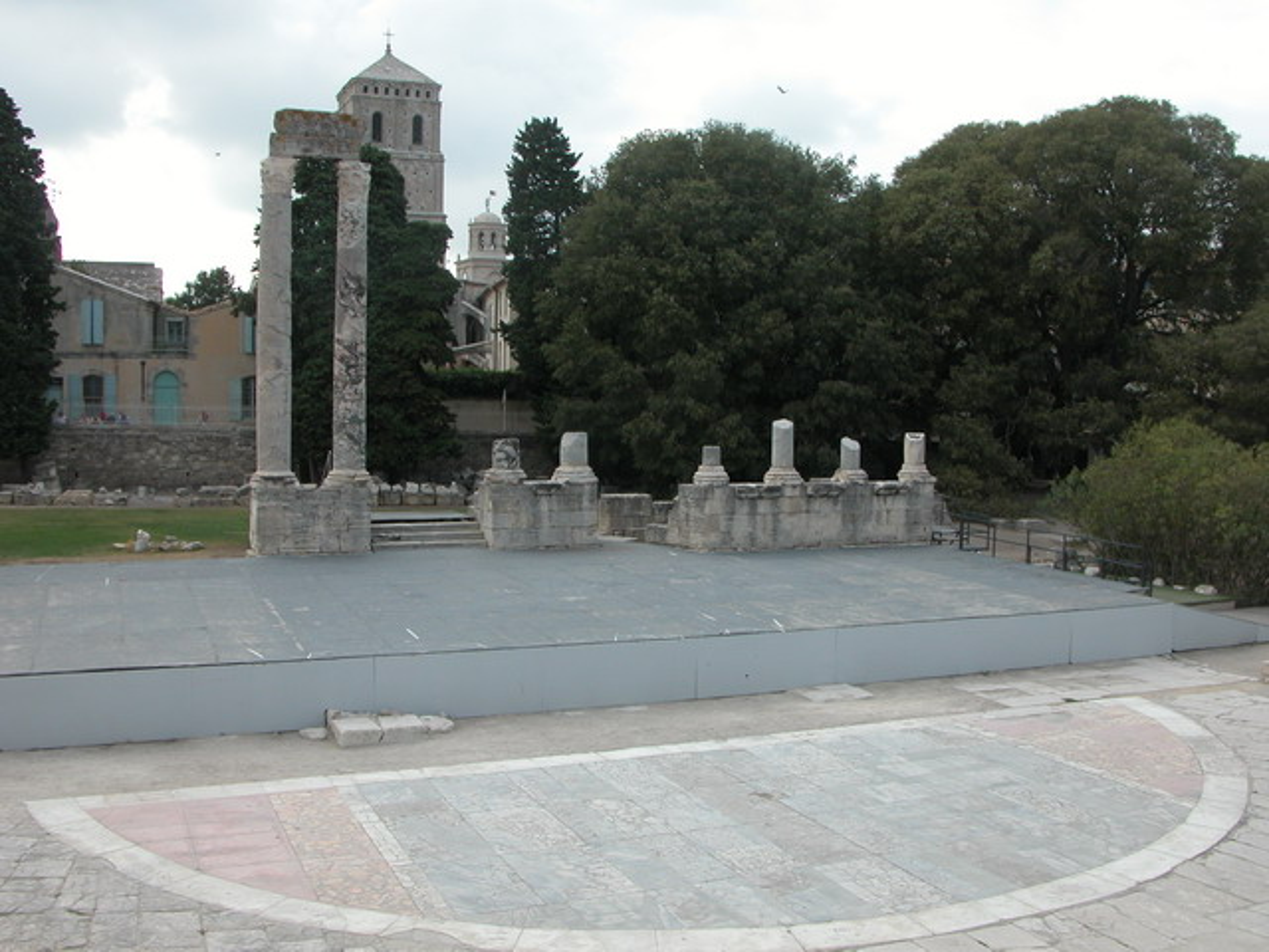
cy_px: 476
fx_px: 1283
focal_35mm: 35
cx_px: 634
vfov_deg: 40.7
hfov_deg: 52.6
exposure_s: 1/195
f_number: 5.6
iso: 100
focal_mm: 8.9
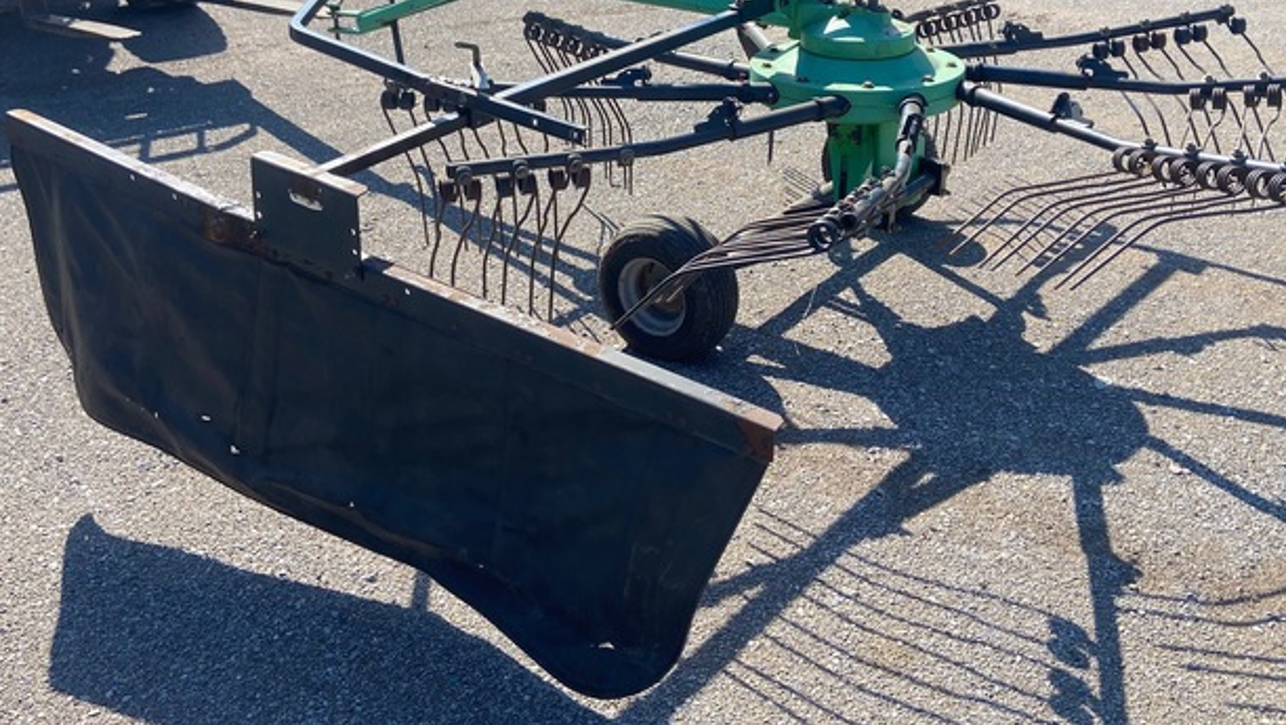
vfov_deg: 31.6
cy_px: 198
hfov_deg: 53.9
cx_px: 691
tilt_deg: -22.9
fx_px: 1262
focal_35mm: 37
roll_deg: +1.0
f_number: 1.8
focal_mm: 4.25
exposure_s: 1/1608
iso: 32
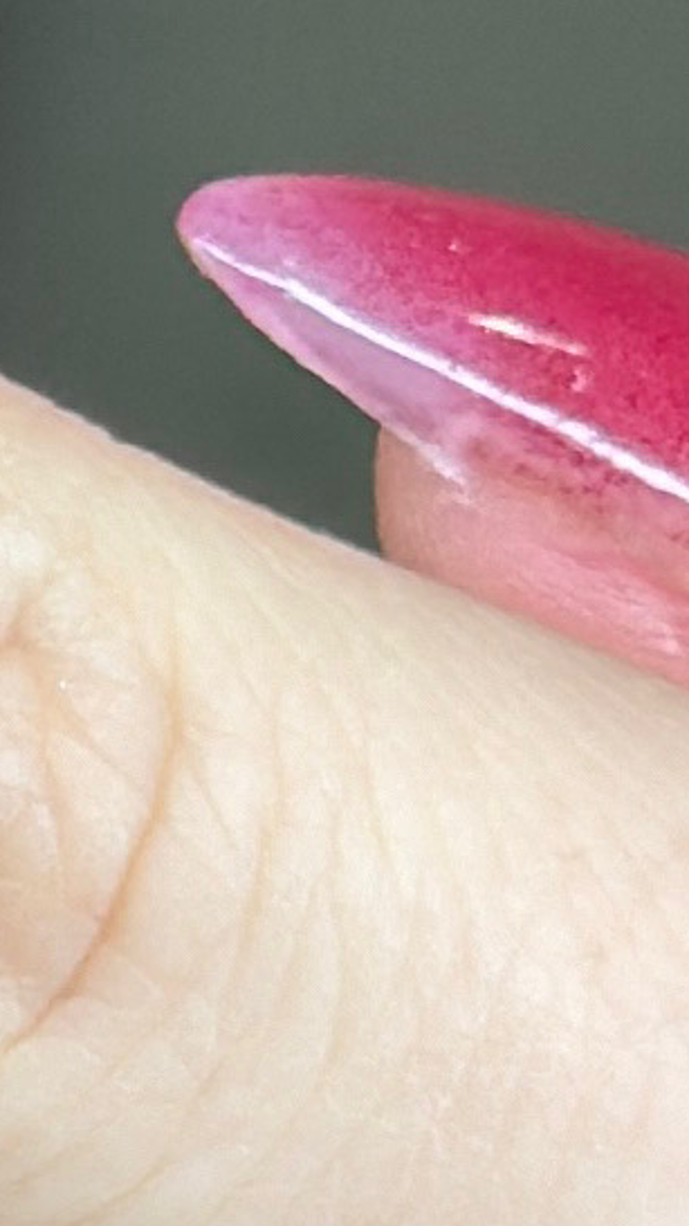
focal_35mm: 386
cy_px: 873
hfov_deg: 3.0
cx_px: -2511
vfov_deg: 5.6
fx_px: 12541
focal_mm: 6.86
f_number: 1.78
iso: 80
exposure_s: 1/220
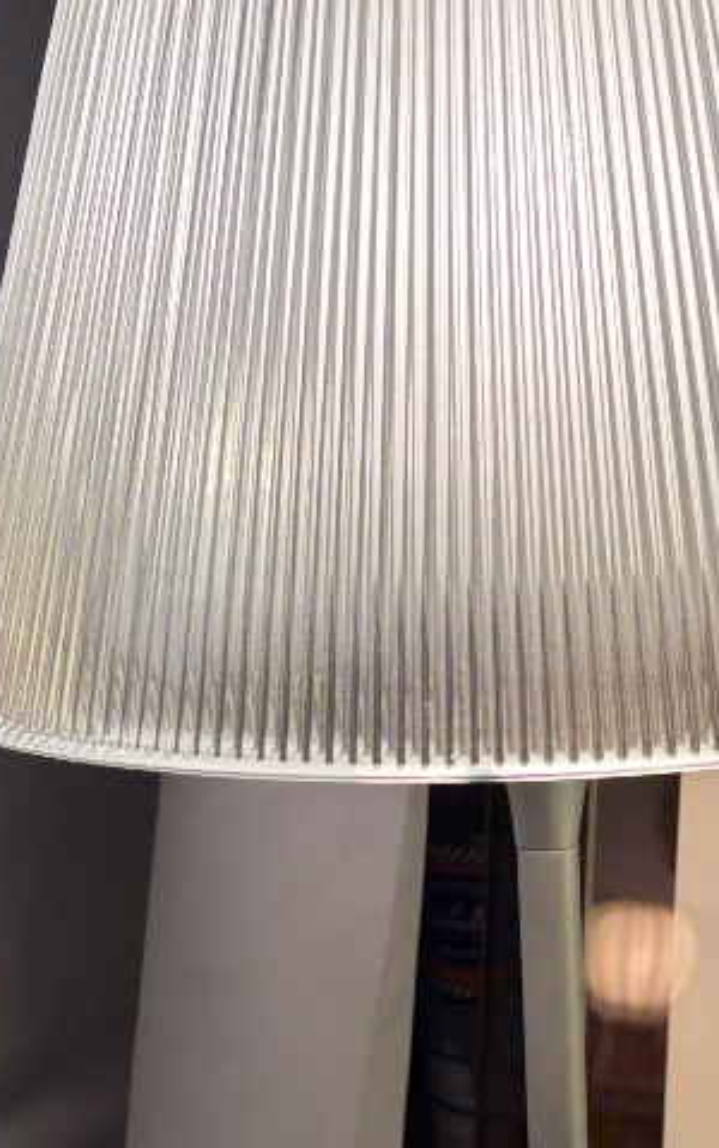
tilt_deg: -18.7
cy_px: 978
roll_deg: +2.7
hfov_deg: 18.5
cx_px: 666
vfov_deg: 28.9
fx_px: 2160
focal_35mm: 69
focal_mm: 5.96
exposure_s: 1/100
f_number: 1.6
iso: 100
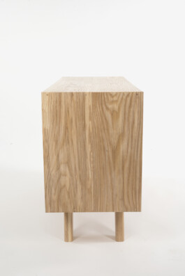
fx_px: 385
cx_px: 92
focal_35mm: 50
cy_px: 138
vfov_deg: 39.6
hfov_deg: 27.0
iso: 100
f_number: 16
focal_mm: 50
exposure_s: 1/125
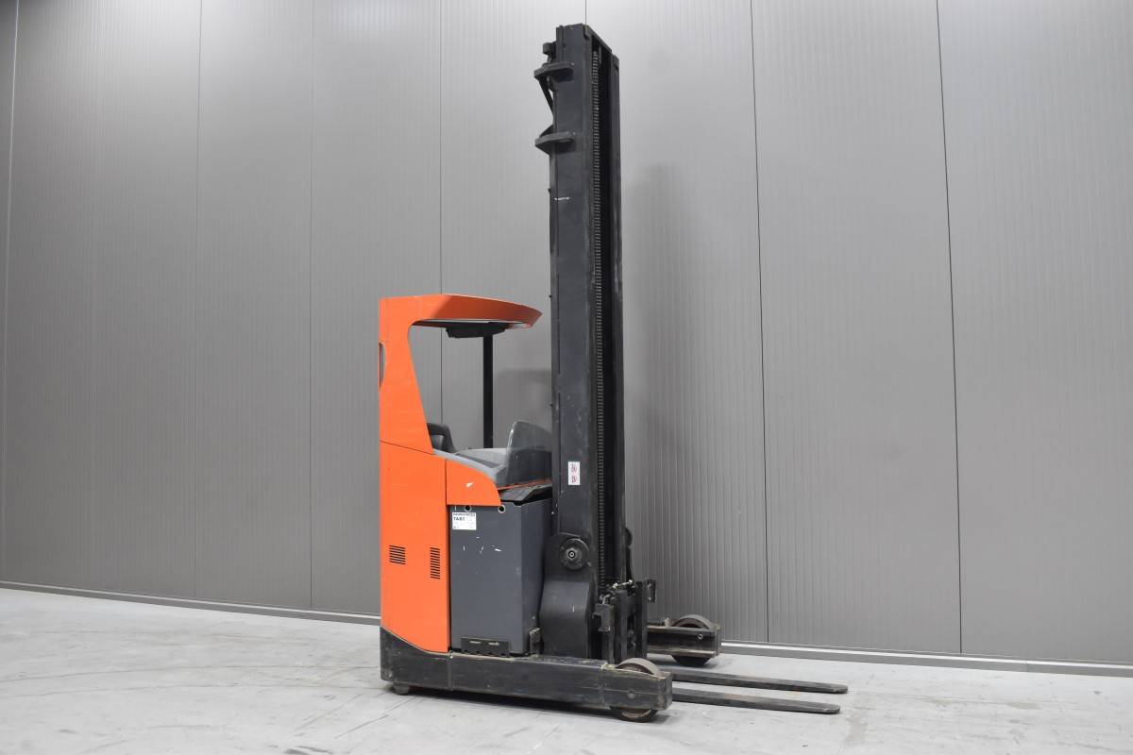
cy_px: 378
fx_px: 944
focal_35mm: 30
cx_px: 566
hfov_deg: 61.9
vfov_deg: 43.6
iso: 1250
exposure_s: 1/25
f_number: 5.6
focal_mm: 20
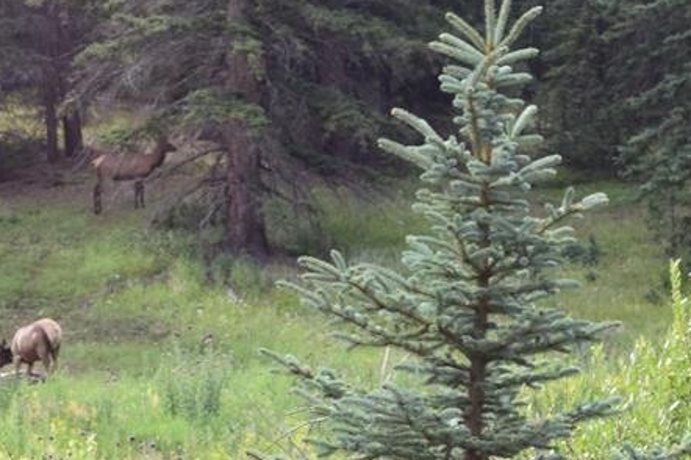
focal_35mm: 191
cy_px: 225
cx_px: 122
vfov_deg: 7.2
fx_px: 3666
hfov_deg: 10.7
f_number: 9
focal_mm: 55
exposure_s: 1/160
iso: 400
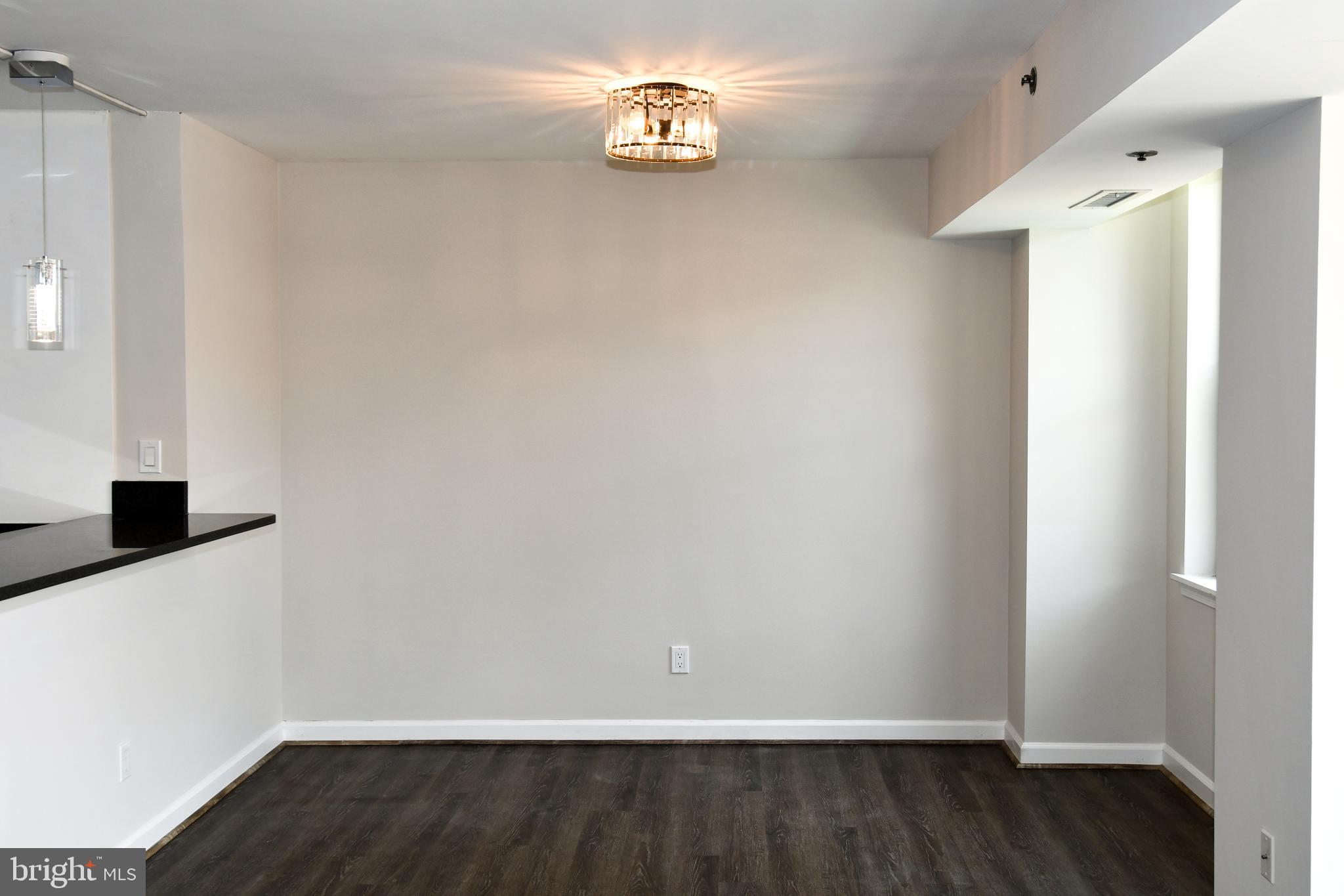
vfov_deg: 36.9
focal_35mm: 36
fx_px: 1344
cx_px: 672
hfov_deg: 53.1
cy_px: 448
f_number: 5
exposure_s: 1/100
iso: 200
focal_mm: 24
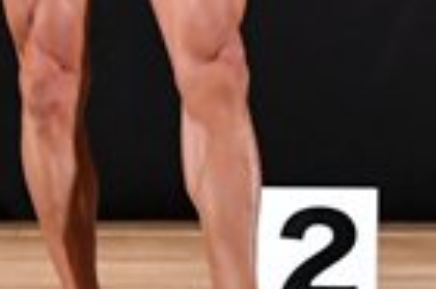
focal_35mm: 965
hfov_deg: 2.1
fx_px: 11673
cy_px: -326
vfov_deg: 1.4
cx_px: -98
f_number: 5.6
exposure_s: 1/400
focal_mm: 116
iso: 3200
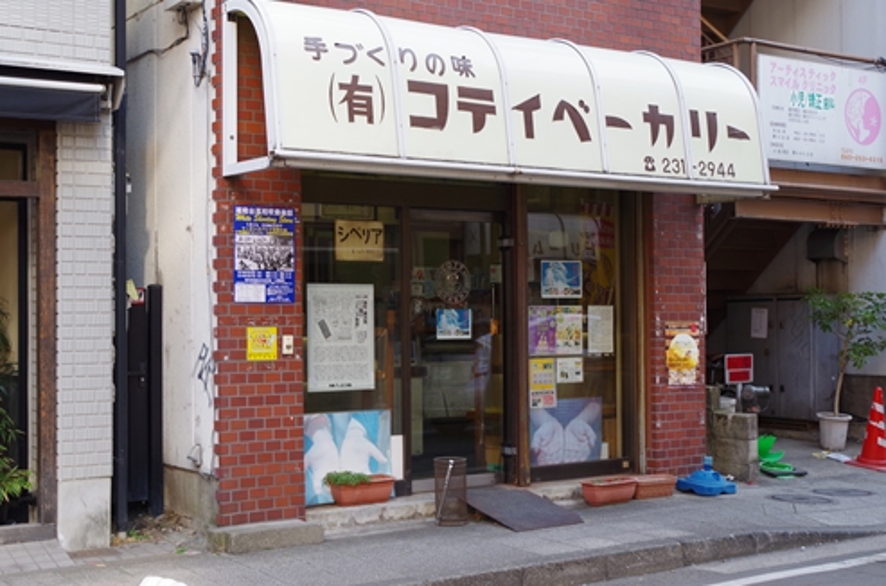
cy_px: 293
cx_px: 443
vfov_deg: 25.6
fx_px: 1289
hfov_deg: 37.9
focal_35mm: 52
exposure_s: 1/60
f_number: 7.1
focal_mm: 35
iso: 400
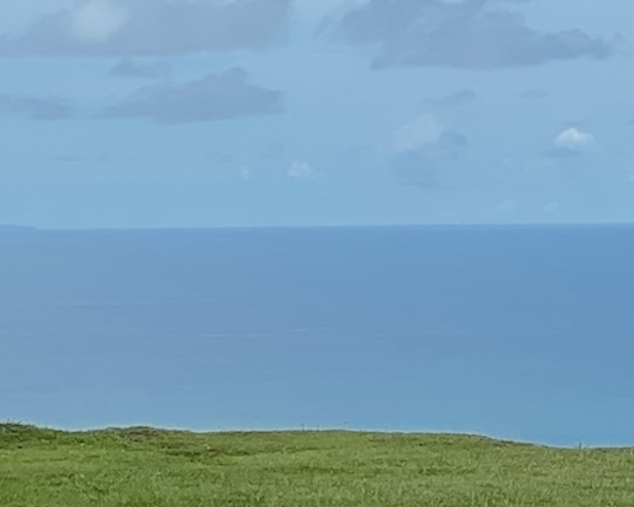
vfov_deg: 5.1
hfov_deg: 6.3
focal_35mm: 304
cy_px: 257
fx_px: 5702
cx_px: 827
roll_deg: +0.7
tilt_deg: -0.5
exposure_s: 1/1357
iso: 32
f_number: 2.8
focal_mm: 9
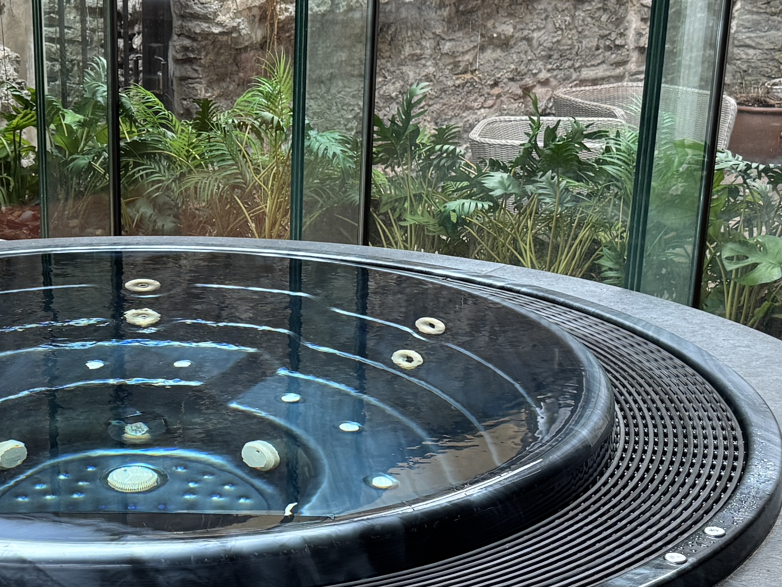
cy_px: 419
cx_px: 161
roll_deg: +1.3
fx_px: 1582
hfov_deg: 27.3
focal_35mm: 70
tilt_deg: -19.5
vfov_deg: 20.9
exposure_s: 1/100
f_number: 1.78
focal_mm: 6.76
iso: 200
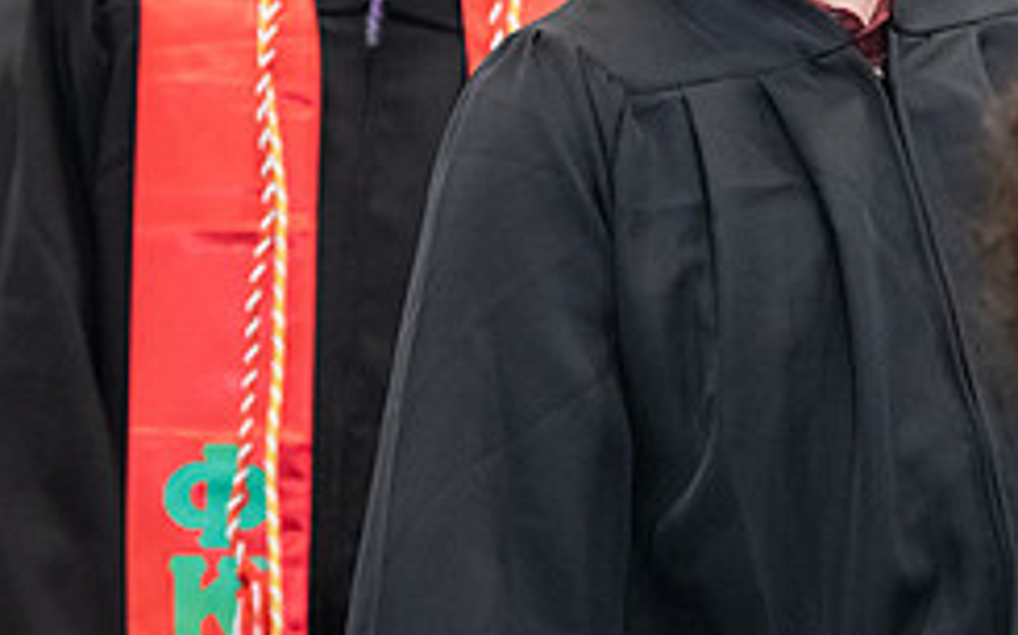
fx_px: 8377
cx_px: 931
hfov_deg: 6.9
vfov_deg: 4.3
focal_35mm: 302
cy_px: -93
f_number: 3.2
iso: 3200
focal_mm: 125
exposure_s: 1/200
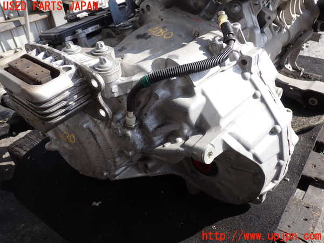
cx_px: 162
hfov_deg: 60.0
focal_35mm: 30
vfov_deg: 46.8
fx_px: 281
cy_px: 122
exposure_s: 1/400
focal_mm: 5.4
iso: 100
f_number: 3.2
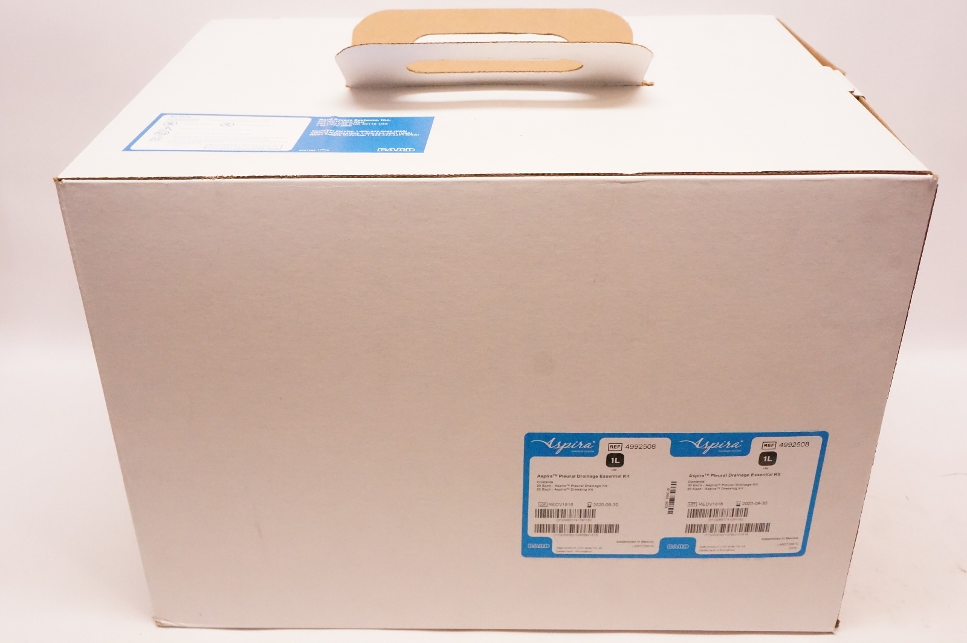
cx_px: 484
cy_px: 322
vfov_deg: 36.8
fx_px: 966
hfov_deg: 53.2
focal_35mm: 36
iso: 6400
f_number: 7.1
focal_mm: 24
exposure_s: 1/320
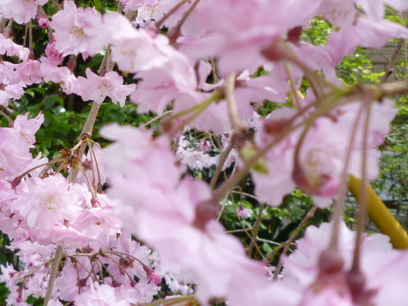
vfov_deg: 29.7
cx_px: 62
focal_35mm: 49
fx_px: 578
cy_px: 162
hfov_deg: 37.1
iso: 80
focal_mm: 4.4
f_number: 2.8
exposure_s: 1/320
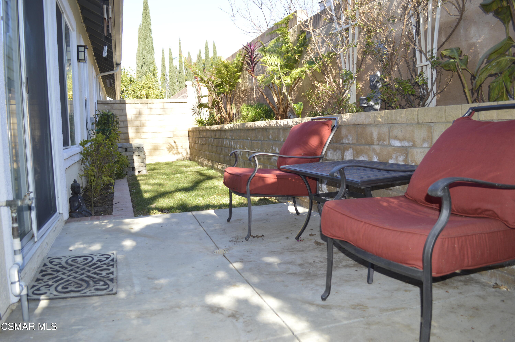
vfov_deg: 47.8
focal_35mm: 27
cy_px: 171
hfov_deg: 67.4
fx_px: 386
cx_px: 258
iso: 100
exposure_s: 1/160
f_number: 4
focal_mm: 18
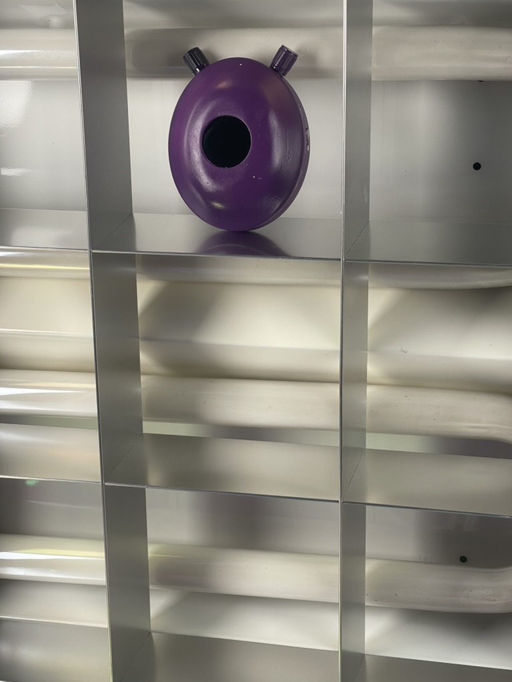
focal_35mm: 64
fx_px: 1262
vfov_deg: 30.3
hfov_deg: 22.9
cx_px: 256
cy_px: 341
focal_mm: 7.5
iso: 20
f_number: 2.2
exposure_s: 1/99
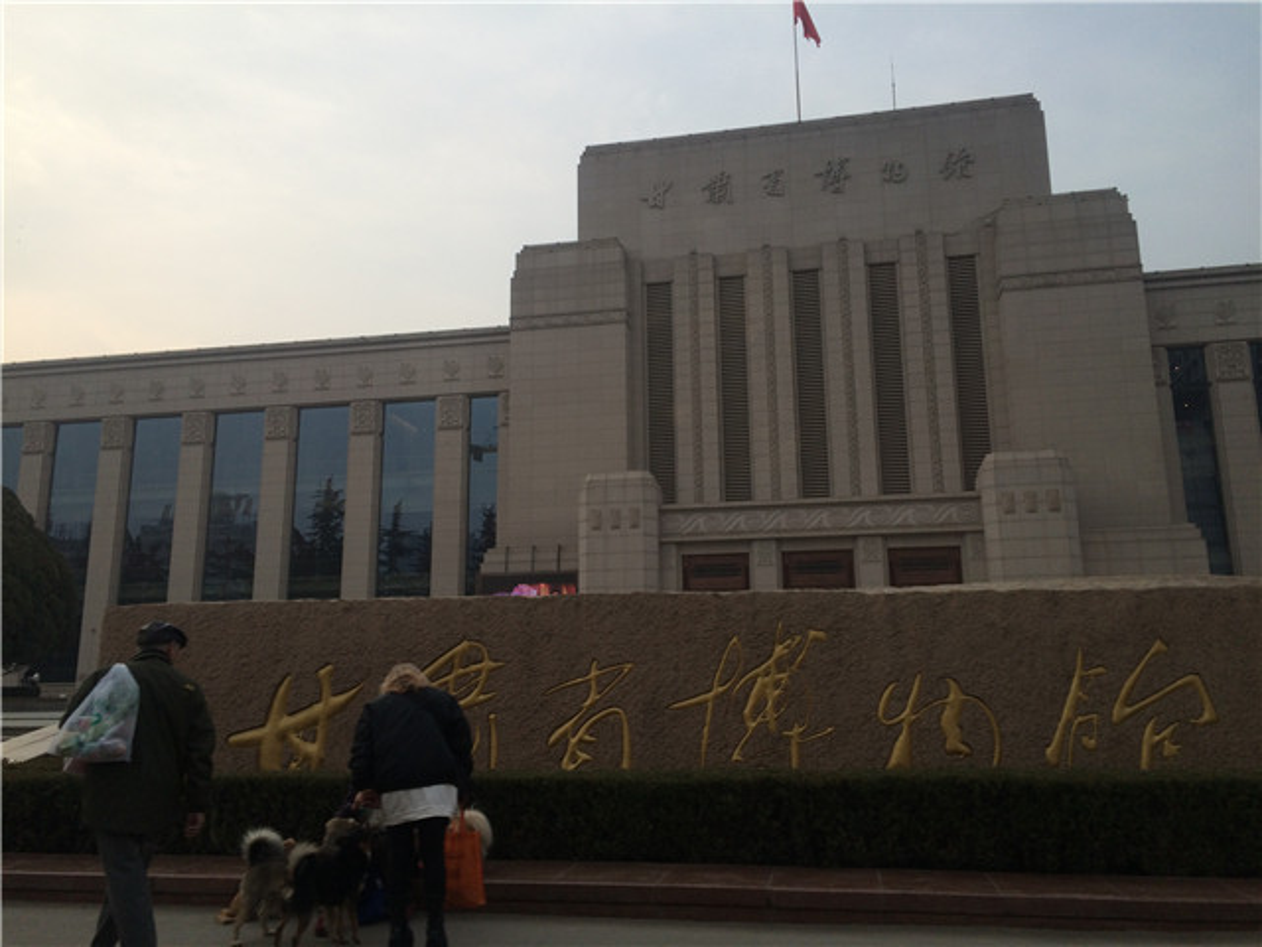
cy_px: 474
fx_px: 1057
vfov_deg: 48.2
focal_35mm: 29
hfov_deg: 61.7
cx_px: 631
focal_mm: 4.15
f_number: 2.2
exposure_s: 1/154
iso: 32
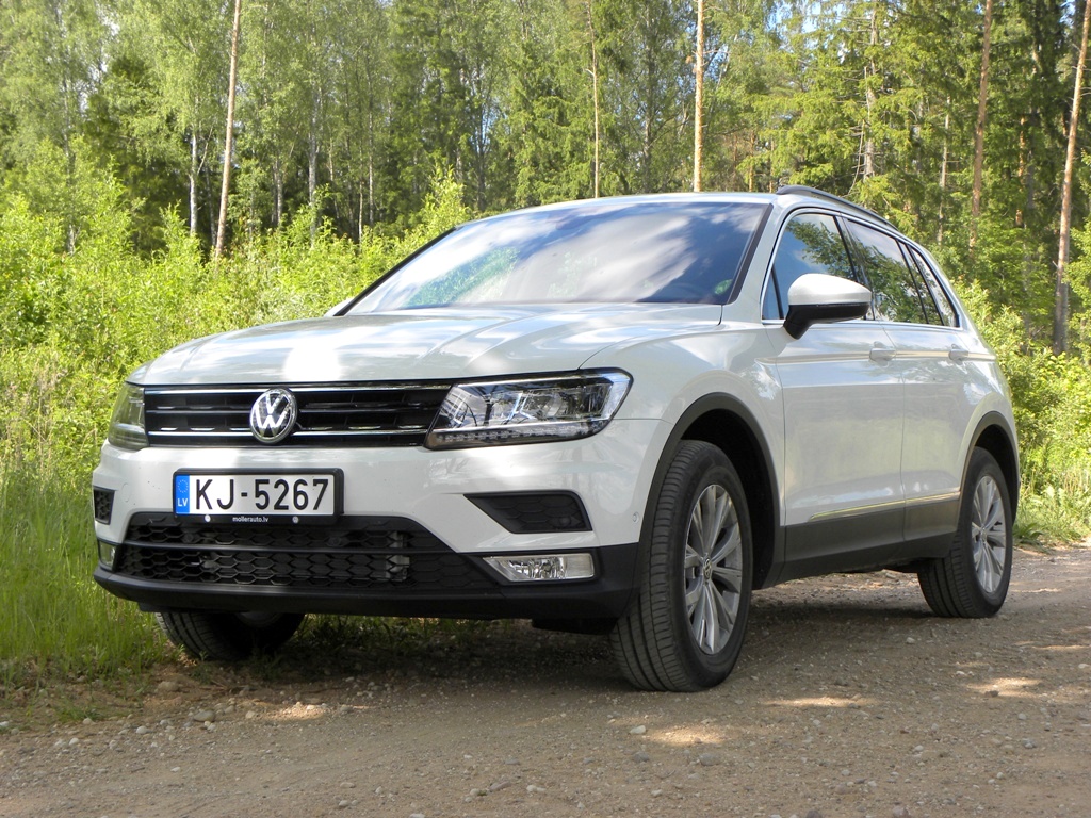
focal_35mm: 58
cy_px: 409
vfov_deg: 25.2
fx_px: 1828
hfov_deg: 33.2
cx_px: 546
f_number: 4.5
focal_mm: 10.3
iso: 64
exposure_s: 1/172
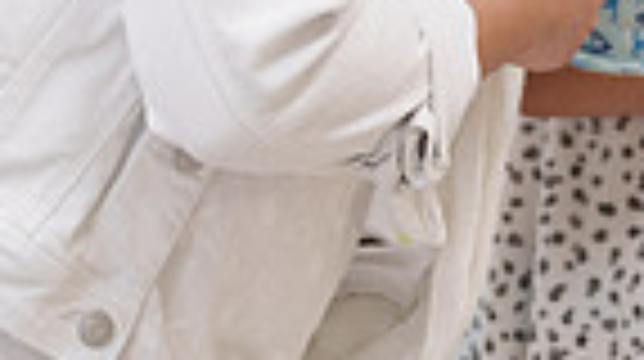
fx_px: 6617
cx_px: 680
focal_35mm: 388
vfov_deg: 3.1
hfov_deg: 5.6
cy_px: -236
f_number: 2.8
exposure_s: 1/160
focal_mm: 91
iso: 1600
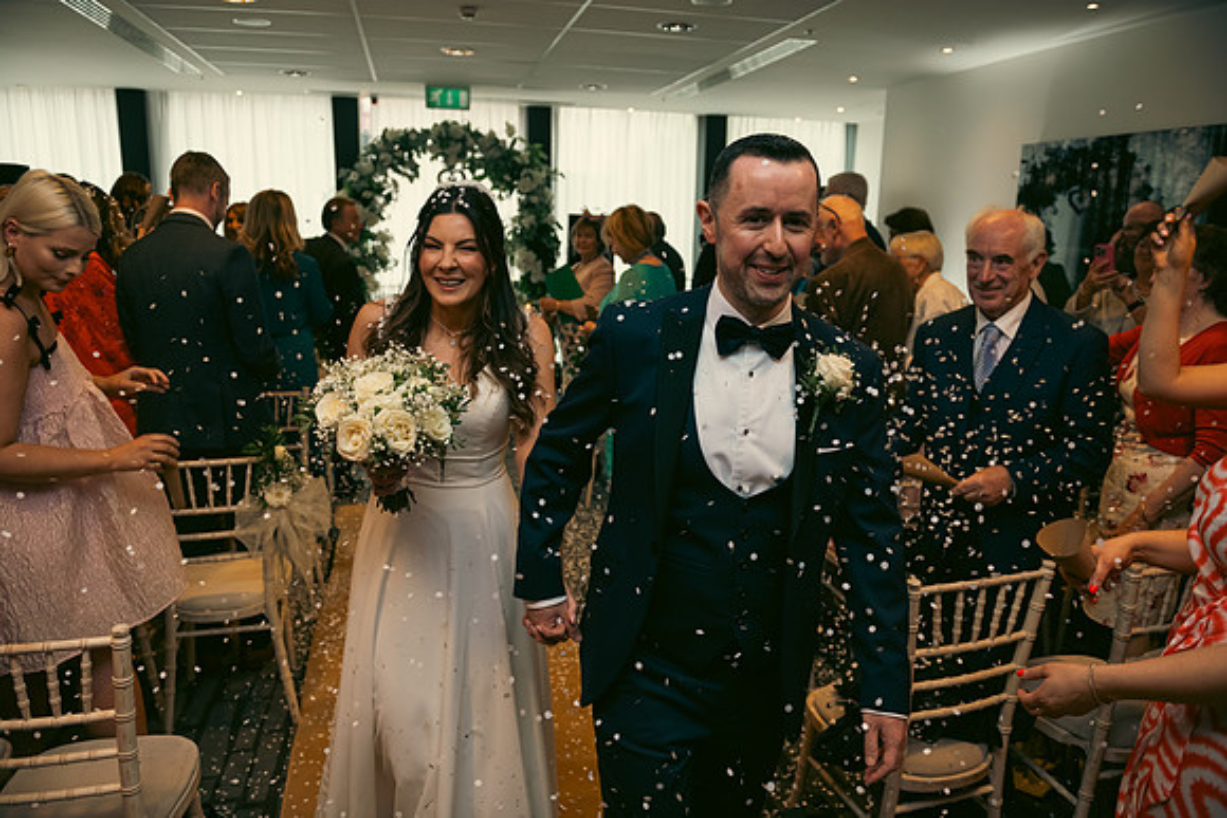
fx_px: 818
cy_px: 409
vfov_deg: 53.2
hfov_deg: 73.7
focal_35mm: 24
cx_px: 614
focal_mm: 24
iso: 640
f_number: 3.5
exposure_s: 1/160
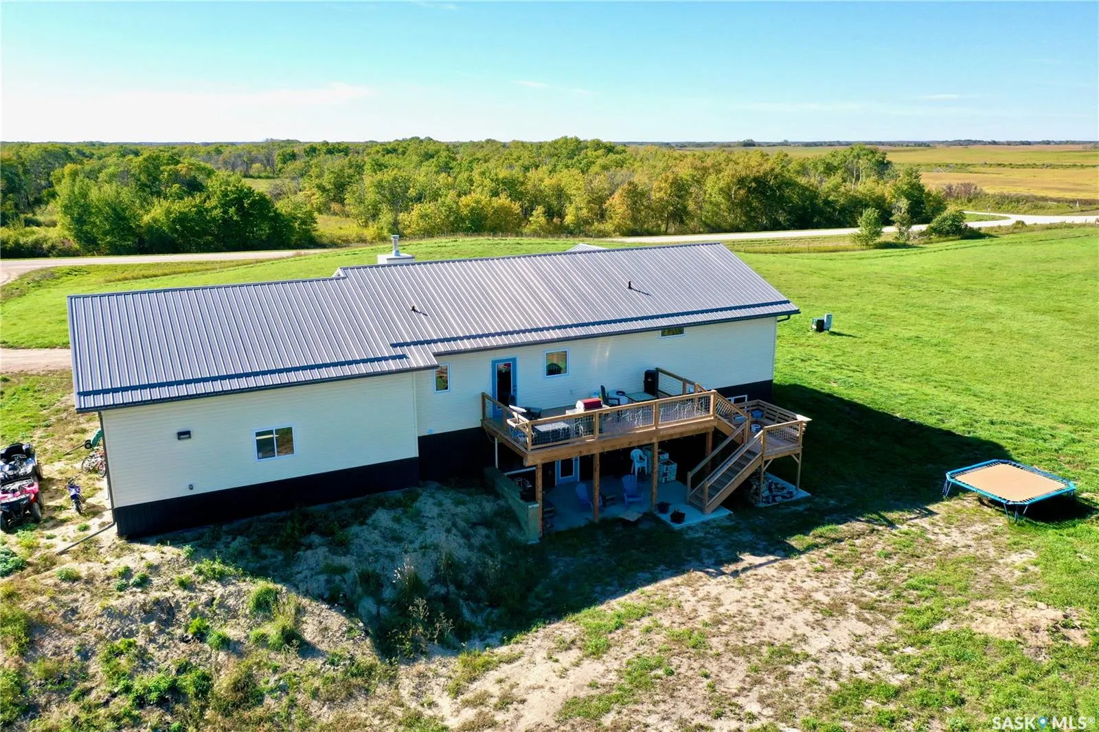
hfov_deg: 65.5
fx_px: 855
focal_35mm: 28
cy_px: 366
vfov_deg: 46.4
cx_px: 550
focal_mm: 10.26
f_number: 5.6
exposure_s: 1/400
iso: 100
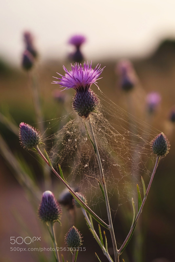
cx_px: 88
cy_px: 131
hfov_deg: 15.2
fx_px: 656
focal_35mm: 90
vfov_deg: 22.6
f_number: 4
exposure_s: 1/480
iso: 200
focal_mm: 60
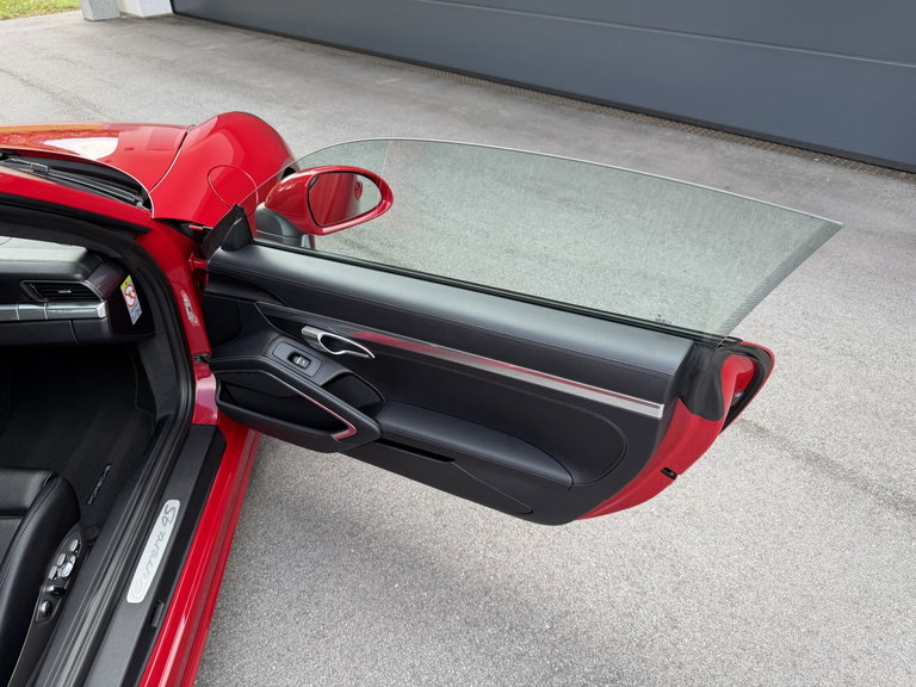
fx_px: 635
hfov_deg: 71.6
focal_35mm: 24
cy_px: 344
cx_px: 458
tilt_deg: -35.8
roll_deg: +1.4
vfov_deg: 56.8
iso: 80
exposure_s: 1/385
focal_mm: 6.76
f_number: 1.78
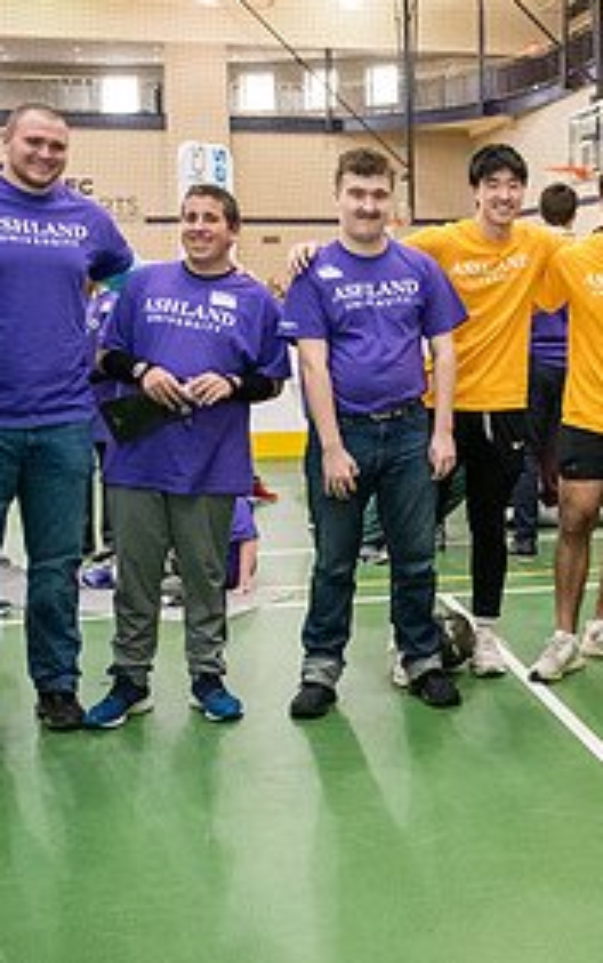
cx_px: 637
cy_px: 444
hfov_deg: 20.5
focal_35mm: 61
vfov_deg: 33.4
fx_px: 1601
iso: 4000
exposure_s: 1/200
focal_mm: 29
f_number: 3.2
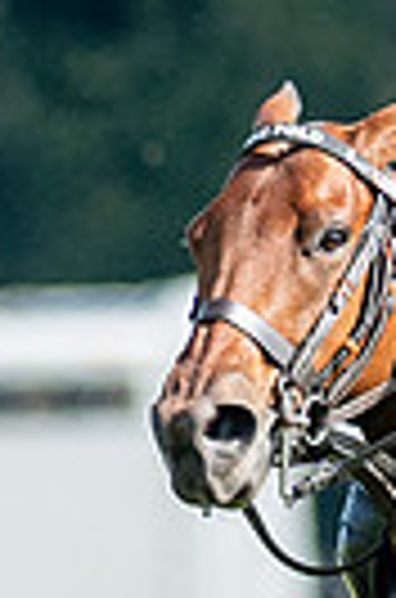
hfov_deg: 0.3
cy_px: 938
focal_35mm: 4058
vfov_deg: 0.5
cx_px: 912
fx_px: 67303
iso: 250
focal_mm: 300
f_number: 4
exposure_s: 1/1250
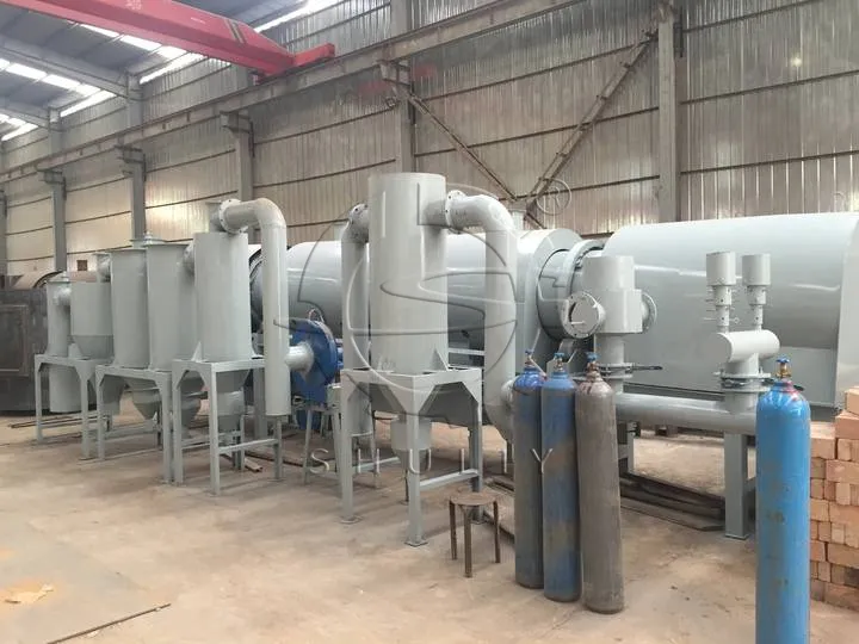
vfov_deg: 48.2
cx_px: 430
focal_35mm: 29
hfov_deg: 61.7
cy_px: 322
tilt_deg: -1.4
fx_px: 720
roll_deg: +1.2
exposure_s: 1/30
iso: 40
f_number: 2.2
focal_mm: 4.15
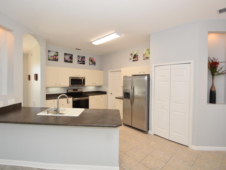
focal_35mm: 17
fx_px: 111
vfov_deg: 74.7
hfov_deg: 90.9
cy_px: 86
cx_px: 106
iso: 200
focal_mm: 10
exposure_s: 1/60
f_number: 4
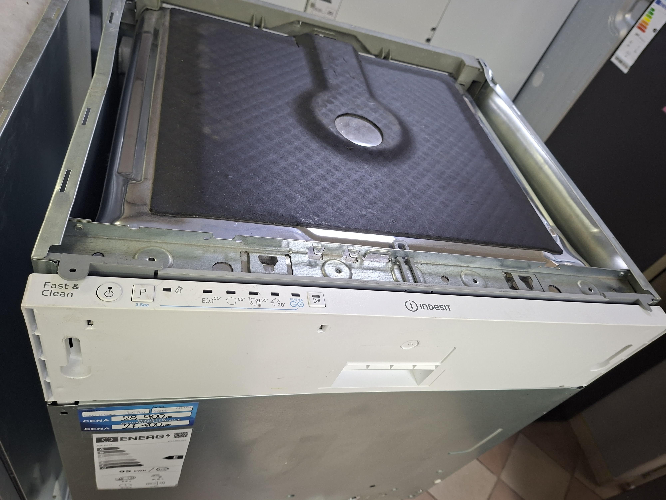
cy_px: 250
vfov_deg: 58.9
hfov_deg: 73.9
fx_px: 443
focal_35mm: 23
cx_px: 333
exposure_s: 1/60
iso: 250
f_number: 1.8
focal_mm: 5.54
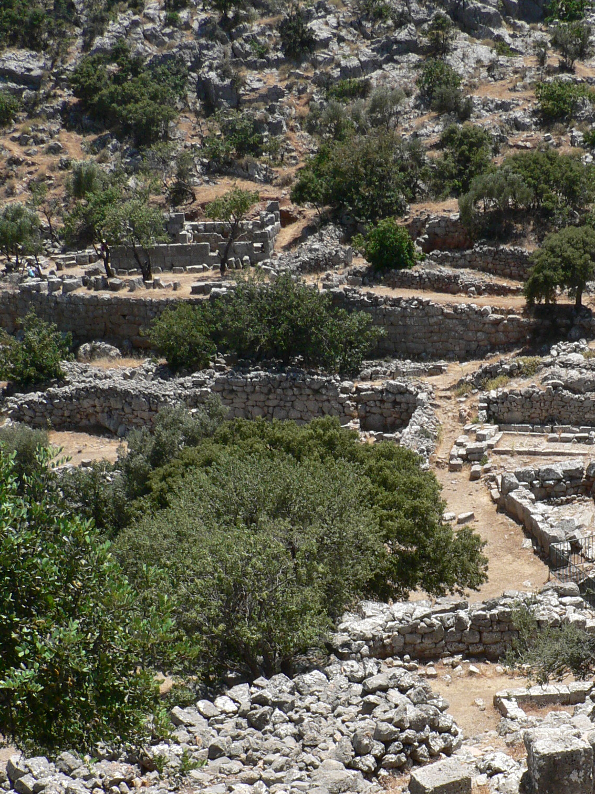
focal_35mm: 61
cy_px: 532
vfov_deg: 31.4
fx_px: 1398
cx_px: 495
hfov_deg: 23.6
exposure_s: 1/400
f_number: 5.6
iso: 100
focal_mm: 6
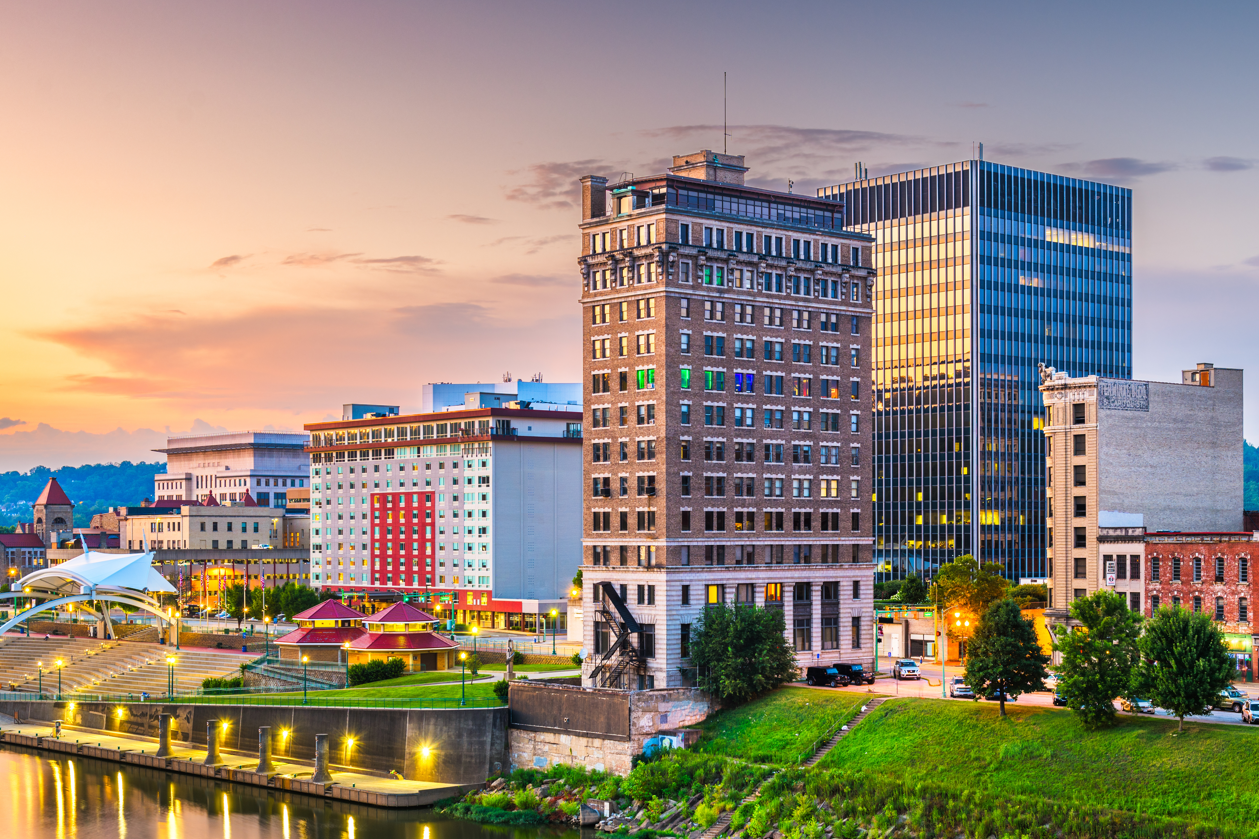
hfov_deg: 36.2
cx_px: 657
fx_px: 1923
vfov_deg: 24.5
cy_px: 562
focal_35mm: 55
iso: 64
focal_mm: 38
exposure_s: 25
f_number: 8
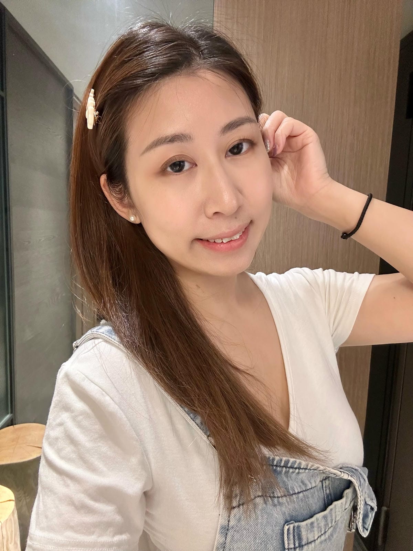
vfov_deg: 73.9
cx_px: 206
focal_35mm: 23
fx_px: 366
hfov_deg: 58.9
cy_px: 276
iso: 320
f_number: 1.9
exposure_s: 1/40
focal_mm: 2.69
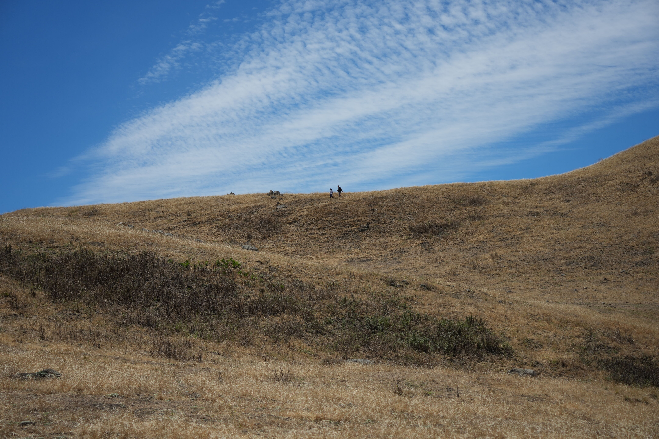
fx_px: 1226
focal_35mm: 67
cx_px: 330
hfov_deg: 30.1
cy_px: 220
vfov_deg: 20.3
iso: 200
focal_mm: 67
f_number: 5
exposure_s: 1/2500
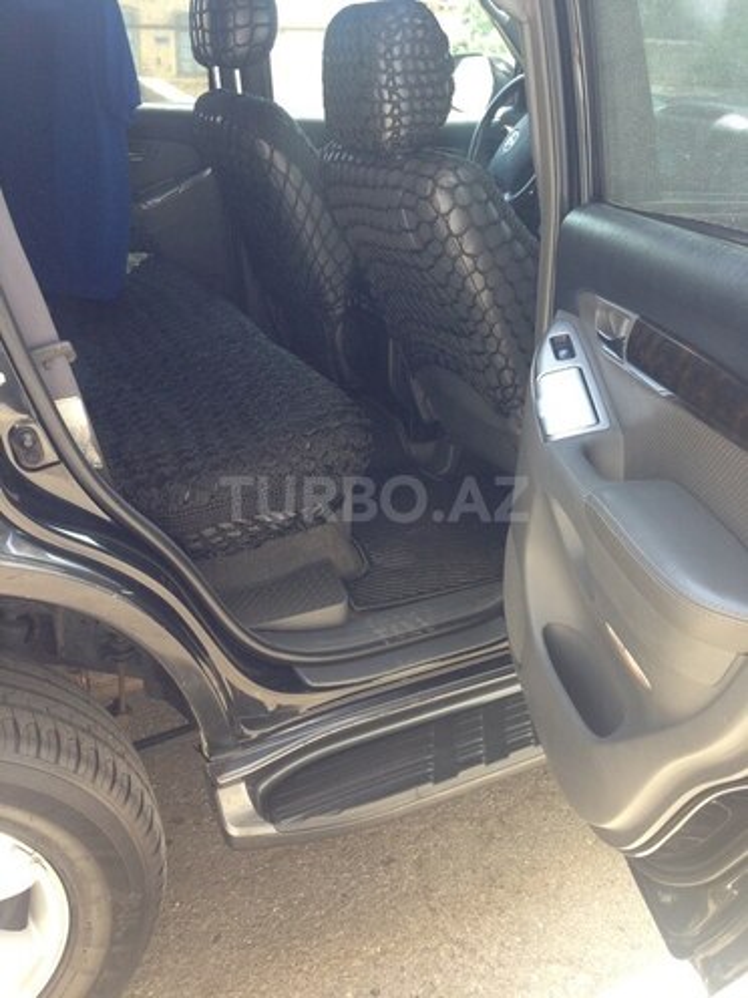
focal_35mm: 33
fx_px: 951
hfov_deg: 42.9
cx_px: 374
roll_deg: -0.5
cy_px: 499
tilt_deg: -20.6
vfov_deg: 55.4
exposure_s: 1/120
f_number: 2.4
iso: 64
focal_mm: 4.12
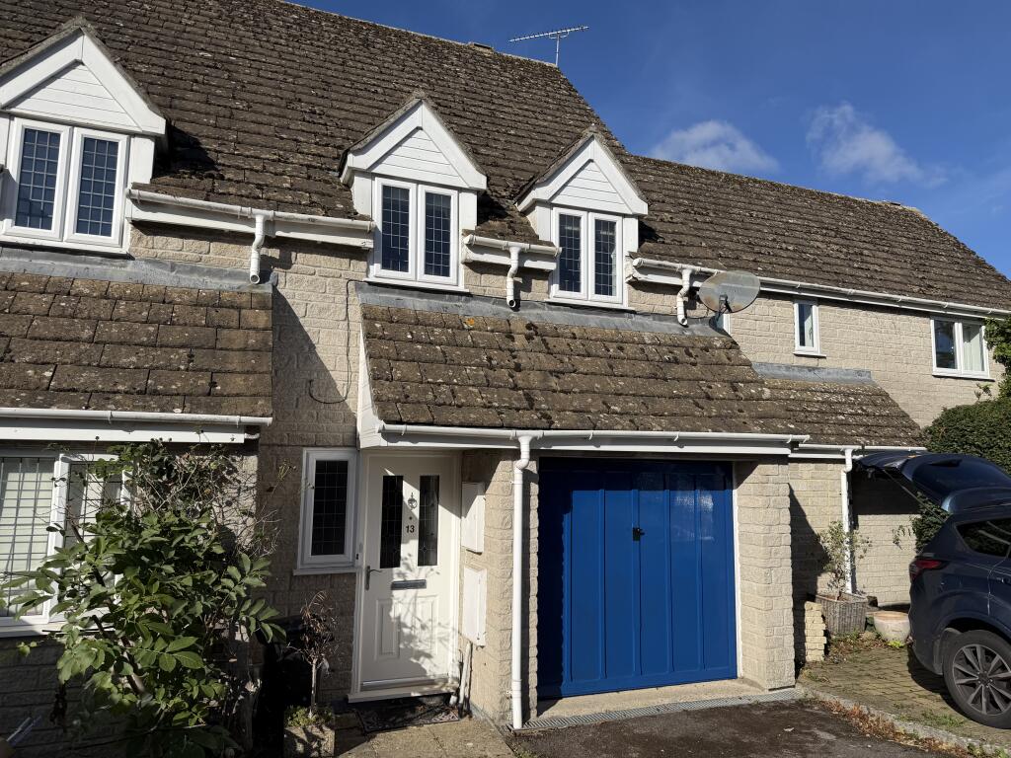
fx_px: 701
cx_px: 506
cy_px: 379
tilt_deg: +6.4
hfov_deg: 71.6
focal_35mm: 24
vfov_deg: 56.8
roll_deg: -1.0
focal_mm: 6.76
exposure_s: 1/7353
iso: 80
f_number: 1.78
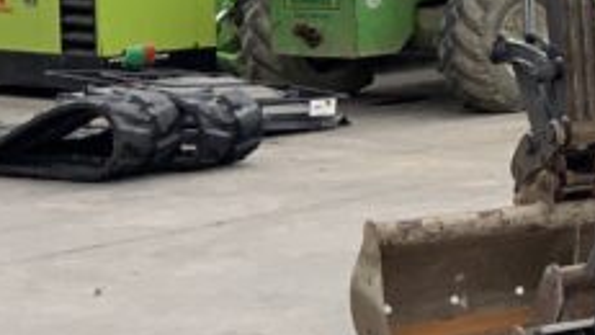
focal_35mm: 140
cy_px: 18
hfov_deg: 12.7
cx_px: 1308
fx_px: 2209
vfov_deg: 8.6
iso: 16
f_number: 1.8
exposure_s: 1/1311
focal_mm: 3
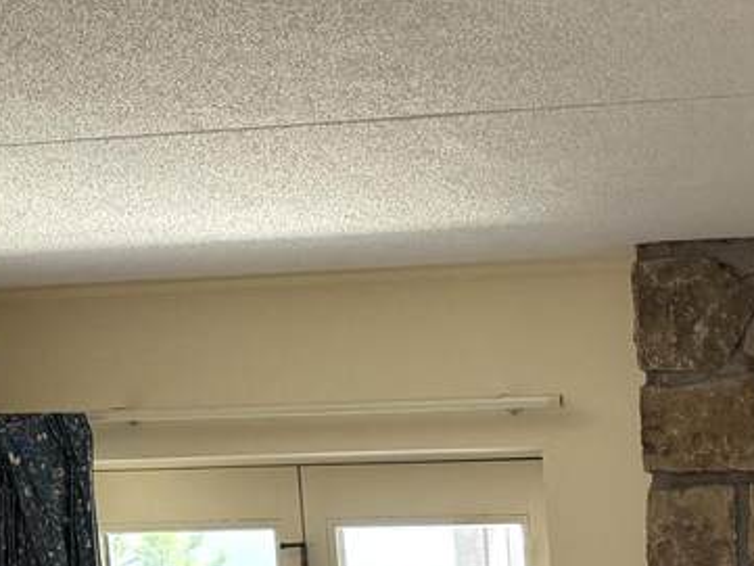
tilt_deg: -8.6
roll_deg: +0.4
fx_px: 1852
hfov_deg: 19.6
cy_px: 934
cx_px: 1178
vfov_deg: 15.5
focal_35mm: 85
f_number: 1.78
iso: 200
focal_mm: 6.76
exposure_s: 1/120
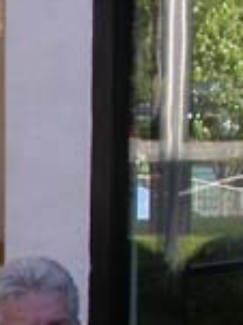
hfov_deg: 7.1
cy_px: 372
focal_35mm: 201
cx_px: -286
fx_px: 1884
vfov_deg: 9.7
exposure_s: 1/128
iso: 100
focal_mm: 7.85
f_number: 4.7
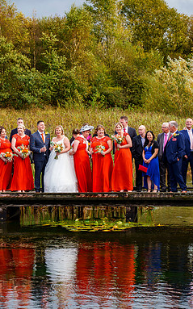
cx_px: 16
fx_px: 1036
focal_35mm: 123
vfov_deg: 17.0
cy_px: 146
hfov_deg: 10.6
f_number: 4.5
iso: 250
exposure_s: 1/400
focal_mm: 75
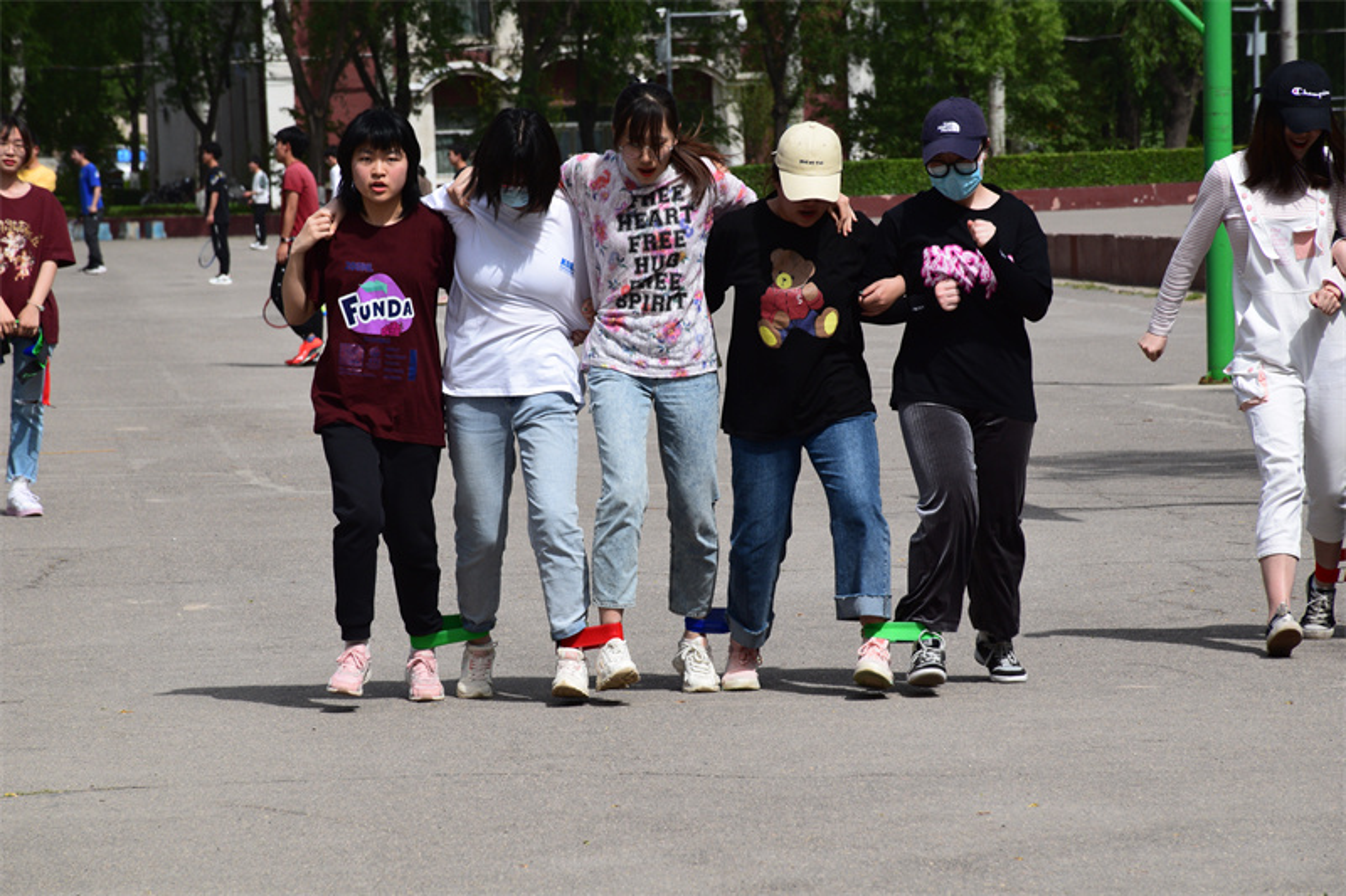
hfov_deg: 9.8
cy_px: 448
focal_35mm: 210
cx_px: 673
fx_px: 7850
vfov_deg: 6.5
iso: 280
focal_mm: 140
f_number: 11
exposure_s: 1/500
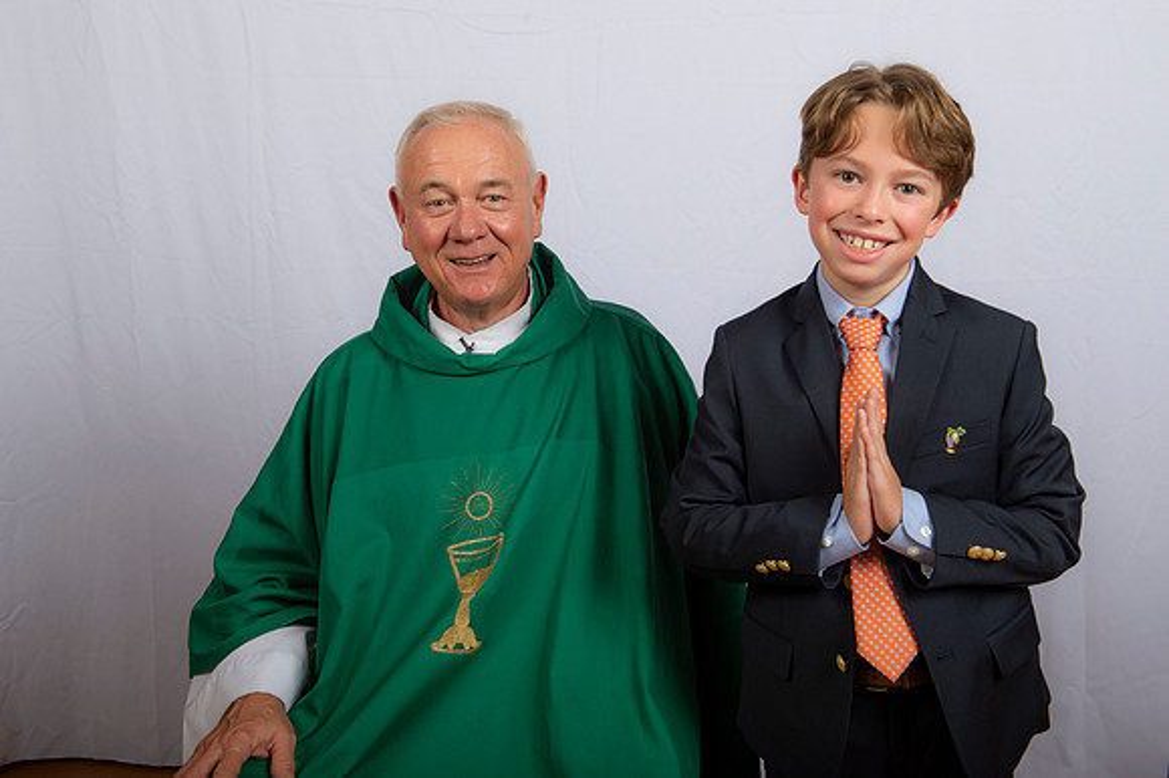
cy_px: 389
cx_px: 584
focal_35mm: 48
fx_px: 1558
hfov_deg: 41.1
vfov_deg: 28.0
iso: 320
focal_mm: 48
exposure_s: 1/200
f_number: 8
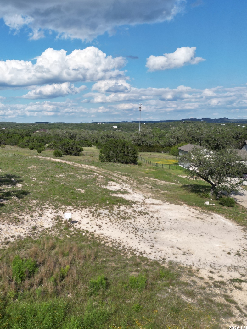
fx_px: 314
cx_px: 36
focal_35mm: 33
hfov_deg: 40.4
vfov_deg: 55.4
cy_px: 161
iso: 120
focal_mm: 6.72
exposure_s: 1/4000
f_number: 1.7
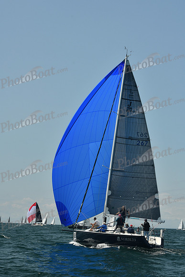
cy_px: 138
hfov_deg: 16.7
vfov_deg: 24.8
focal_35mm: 82
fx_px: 632
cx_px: 92
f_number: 9
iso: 320
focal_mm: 82
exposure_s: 1/640
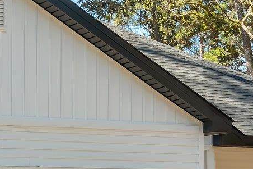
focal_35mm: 163
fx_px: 1145
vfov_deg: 8.3
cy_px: 220
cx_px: 133
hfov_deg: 12.6
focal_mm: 24
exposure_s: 1/125
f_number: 8
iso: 250
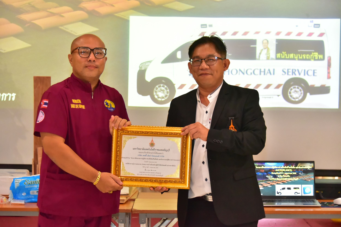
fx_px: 1061
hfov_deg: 18.3
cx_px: 170
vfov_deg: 12.2
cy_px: 114
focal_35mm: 112
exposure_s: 1/125
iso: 10000
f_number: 5.6
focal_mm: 112
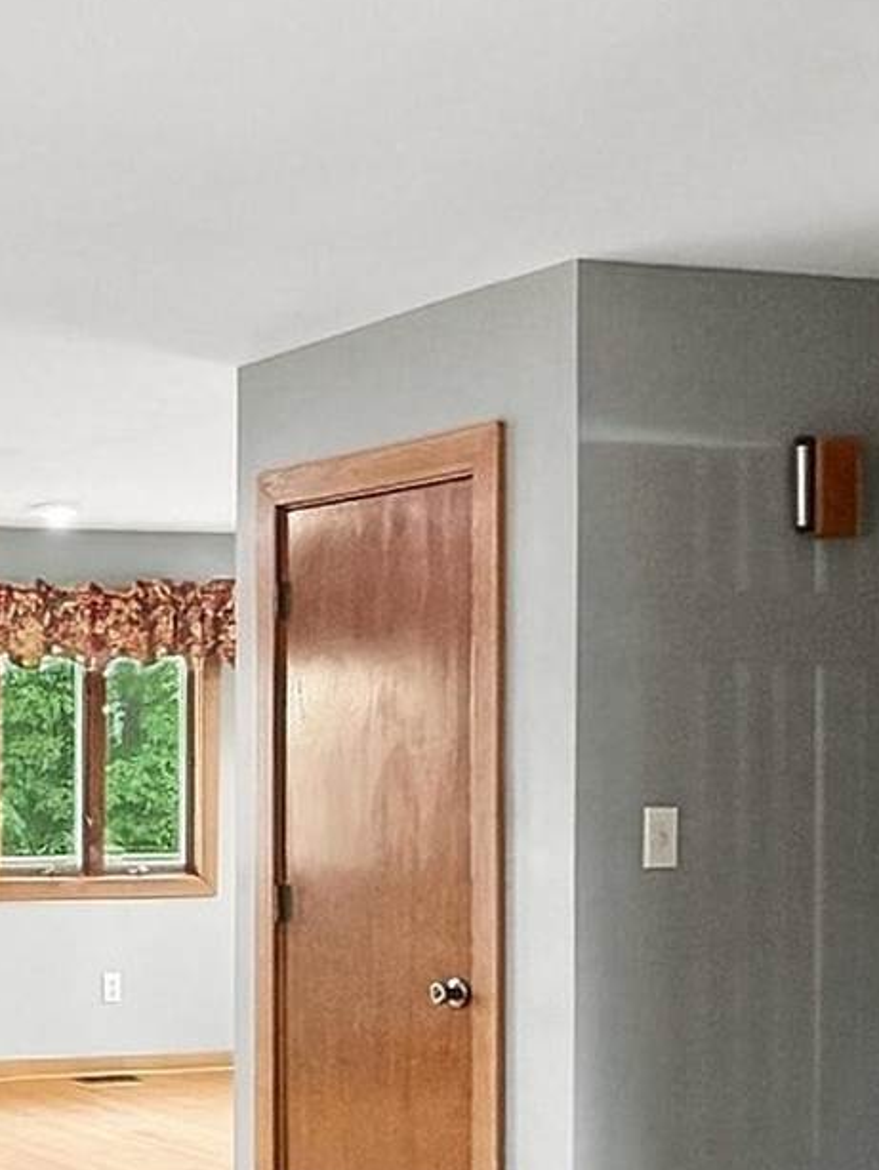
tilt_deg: -2.8
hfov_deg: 19.0
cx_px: -351
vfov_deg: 27.5
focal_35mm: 70
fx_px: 2368
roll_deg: +0.0
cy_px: 825
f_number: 2.2
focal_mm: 2.2
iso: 250
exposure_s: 1/60
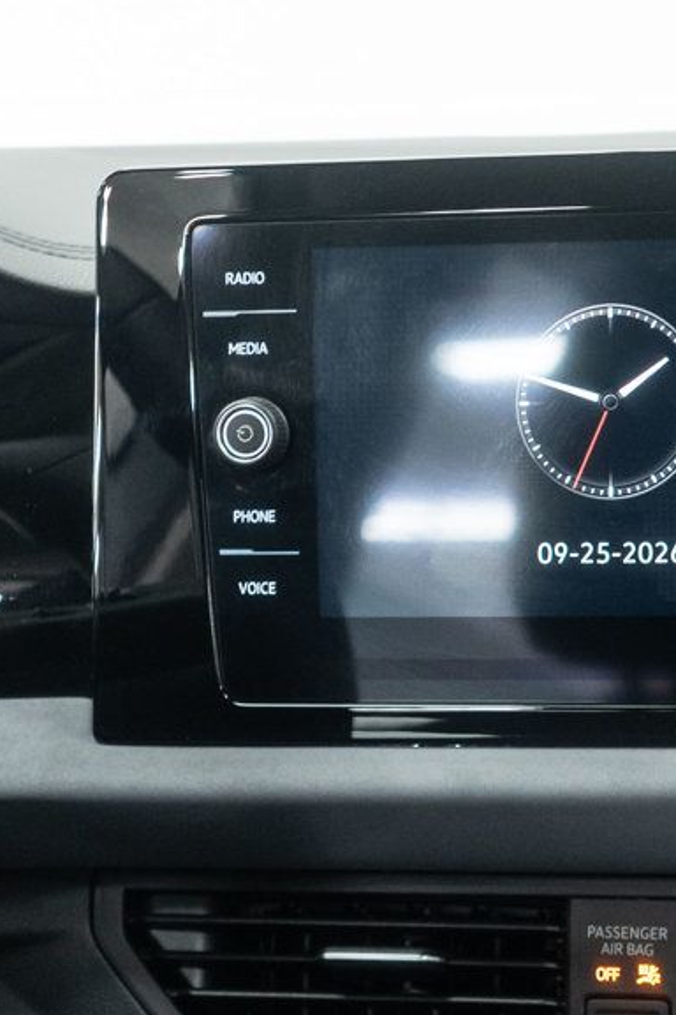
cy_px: 851
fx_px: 3154
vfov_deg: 18.1
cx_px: 667
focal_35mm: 112
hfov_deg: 12.1
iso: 1250
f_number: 3.2
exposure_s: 1/50
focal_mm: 28
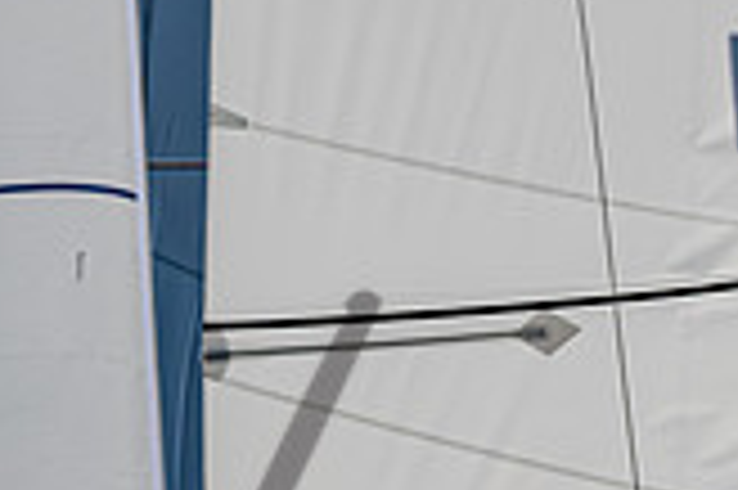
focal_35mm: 1267
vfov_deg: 1.1
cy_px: 973
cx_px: 914
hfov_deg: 1.6
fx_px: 25947
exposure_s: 1/3200
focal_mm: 260
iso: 400
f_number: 6.3
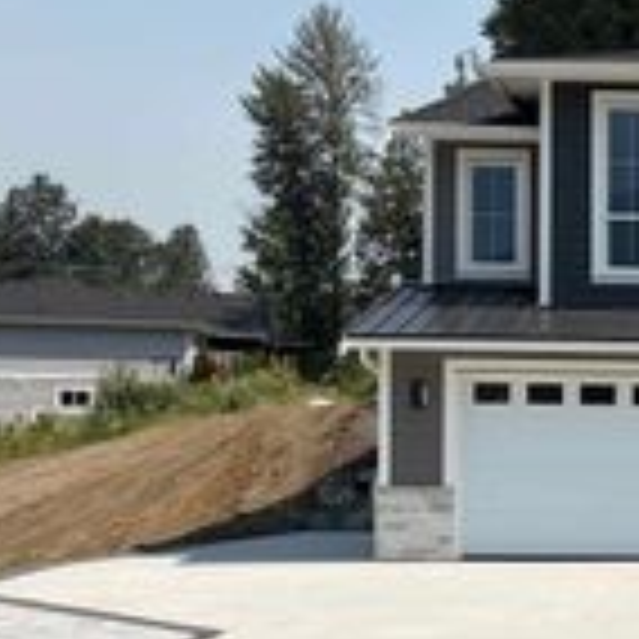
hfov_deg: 19.4
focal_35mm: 81
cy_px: 457
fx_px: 1692
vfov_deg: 21.3
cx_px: 873
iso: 50
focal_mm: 5.96
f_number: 1.6
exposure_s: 1/4950
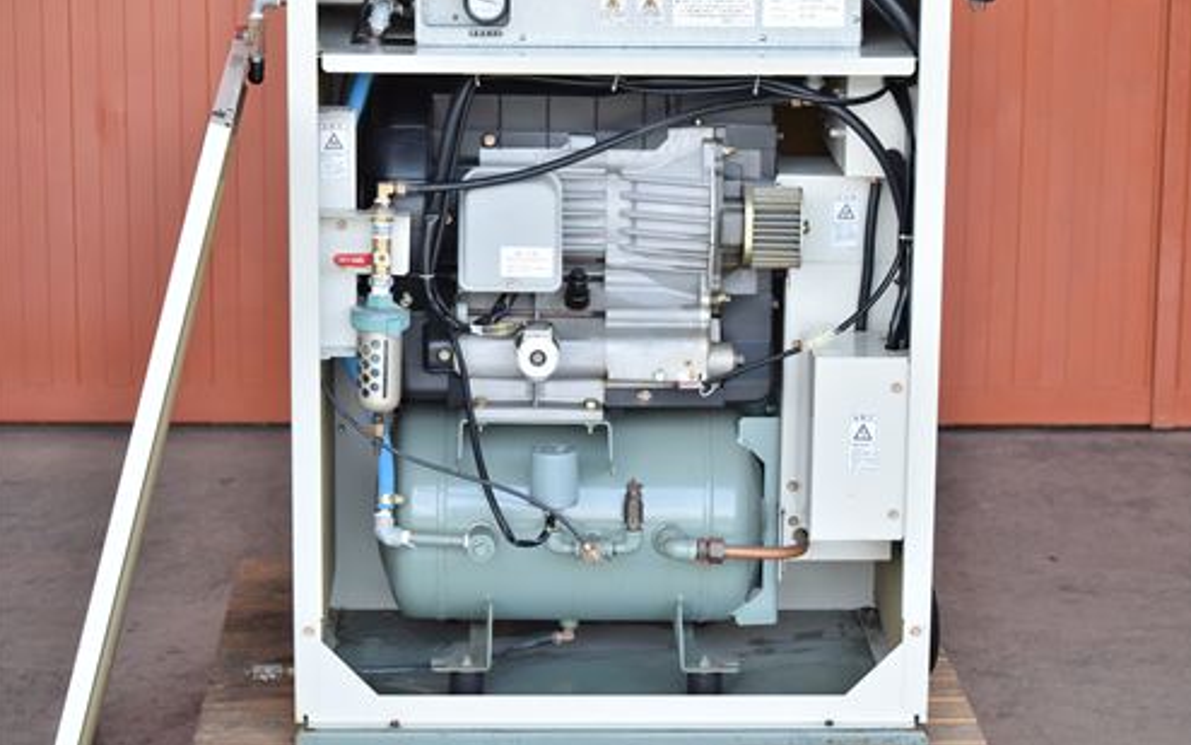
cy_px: 357
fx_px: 3117
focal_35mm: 96
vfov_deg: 13.6
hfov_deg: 21.6
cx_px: 596
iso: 1250
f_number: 6.3
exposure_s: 1/800
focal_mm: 62
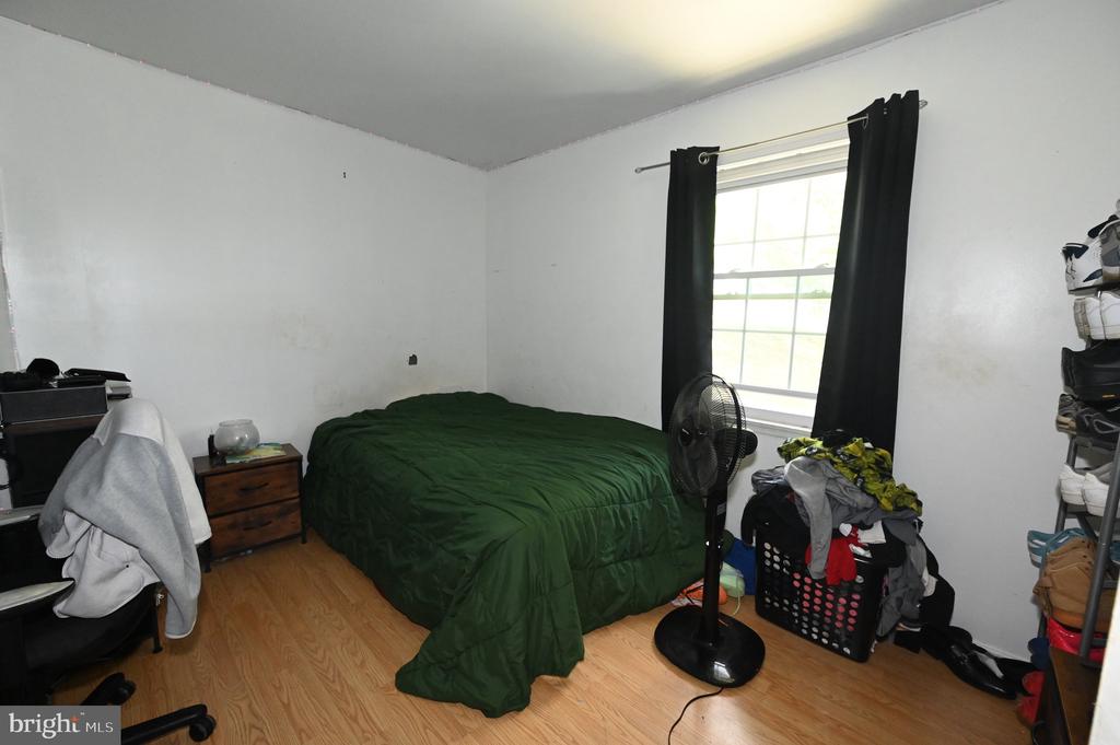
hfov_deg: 104.3
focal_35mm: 14
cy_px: 372
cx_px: 560
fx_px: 435
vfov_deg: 81.1
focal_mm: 14
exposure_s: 1/200
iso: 5000
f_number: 7.1
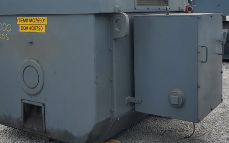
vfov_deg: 25.8
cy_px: 27
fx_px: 306
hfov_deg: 41.1
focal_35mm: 49
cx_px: 110
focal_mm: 4.3
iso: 50
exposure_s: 1/1446
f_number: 2.4
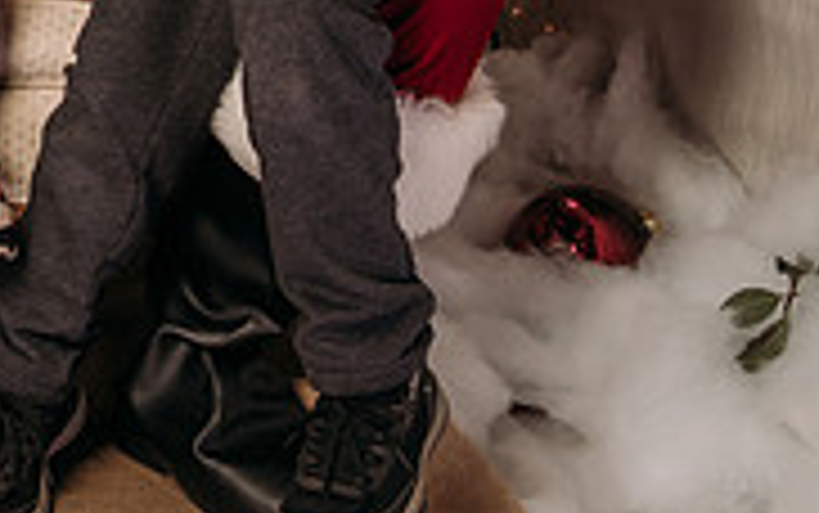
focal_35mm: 136
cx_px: -317
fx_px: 3037
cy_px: -401
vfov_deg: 9.2
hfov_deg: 14.5
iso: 100
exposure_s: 1/100
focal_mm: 35
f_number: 5.6
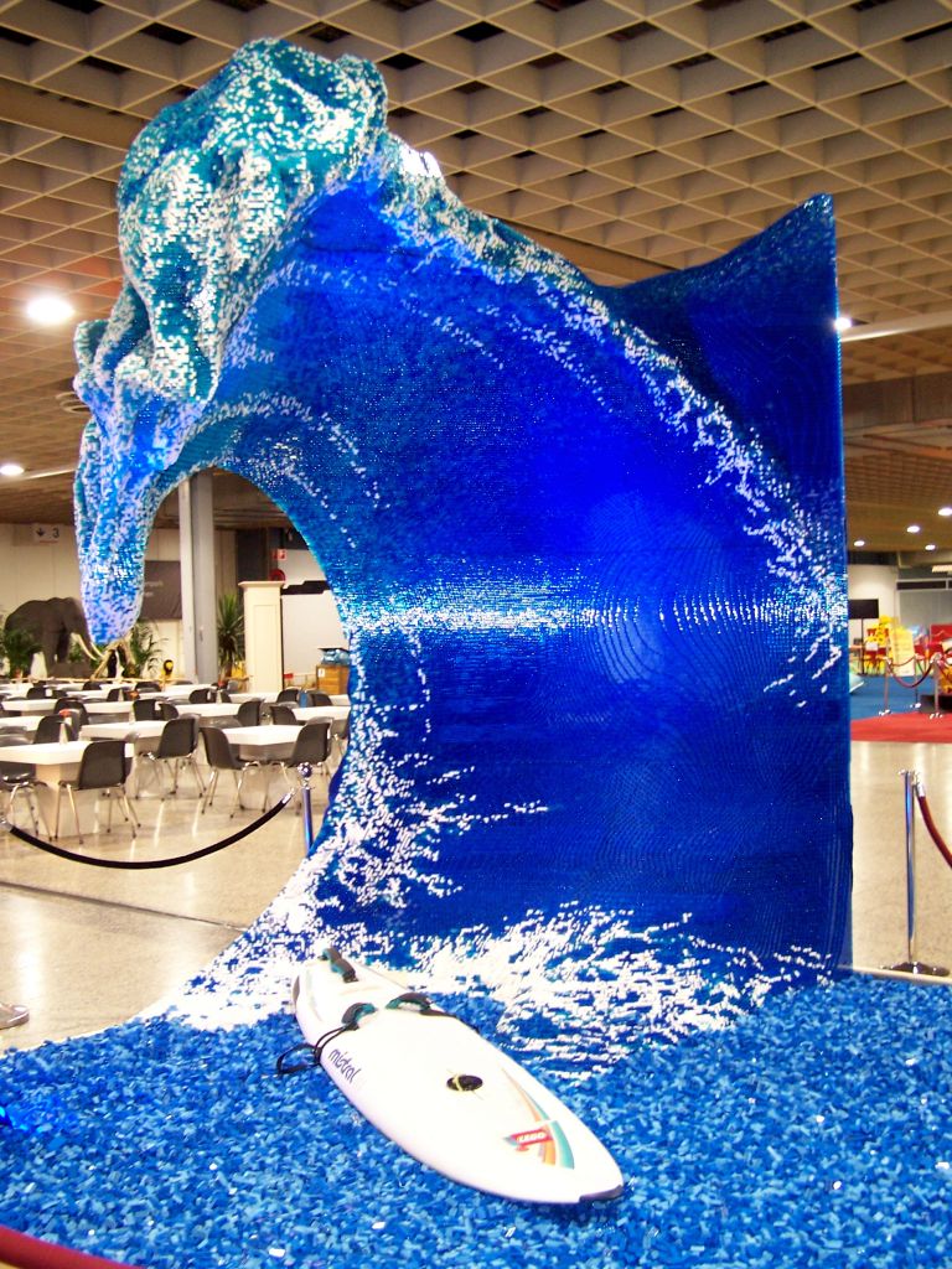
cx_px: 476
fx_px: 1393
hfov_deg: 37.7
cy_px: 634
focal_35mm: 38
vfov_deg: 49.0
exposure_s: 1/4
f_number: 2.8
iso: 140
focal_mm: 6.3
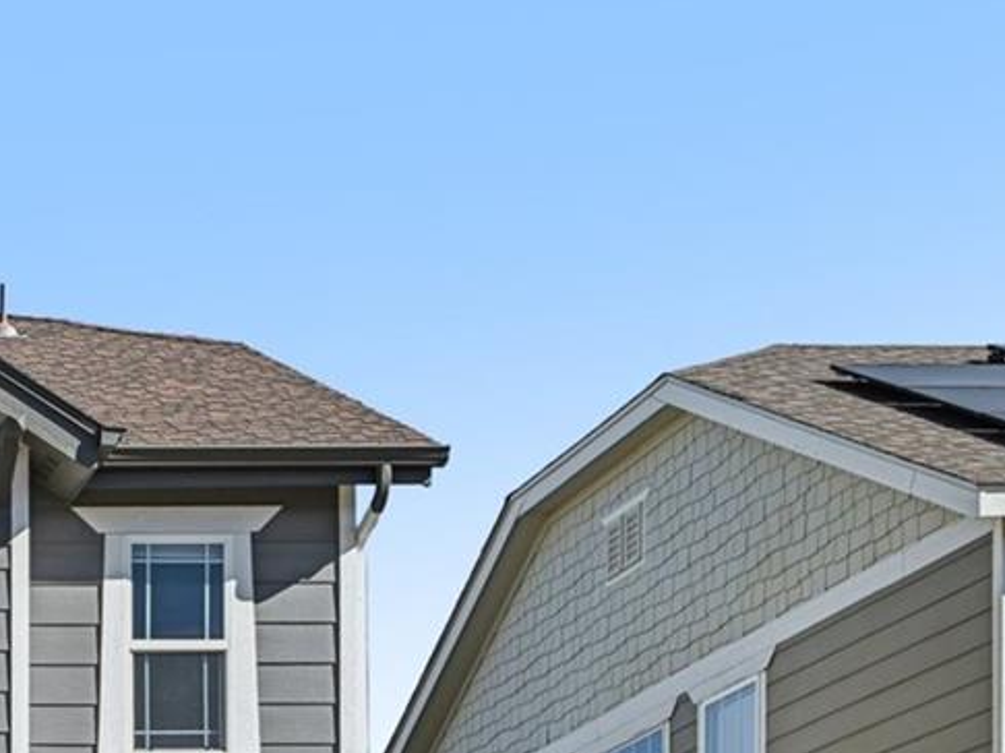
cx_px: -598
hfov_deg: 17.9
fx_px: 2757
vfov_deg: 15.0
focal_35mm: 95
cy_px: 896
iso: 64
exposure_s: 1/125
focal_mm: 30
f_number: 8
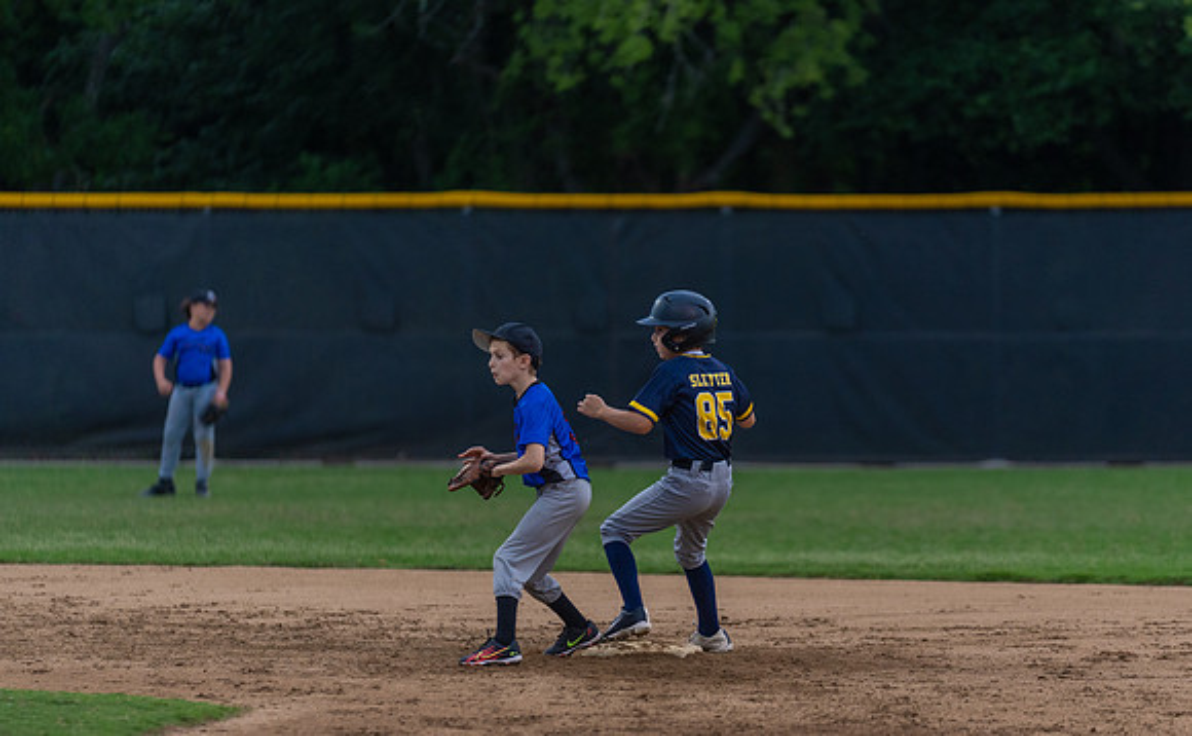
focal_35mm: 243
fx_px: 7881
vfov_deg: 5.3
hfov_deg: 8.6
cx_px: 681
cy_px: 453
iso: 1000
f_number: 2.8
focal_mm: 200
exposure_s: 1/1000
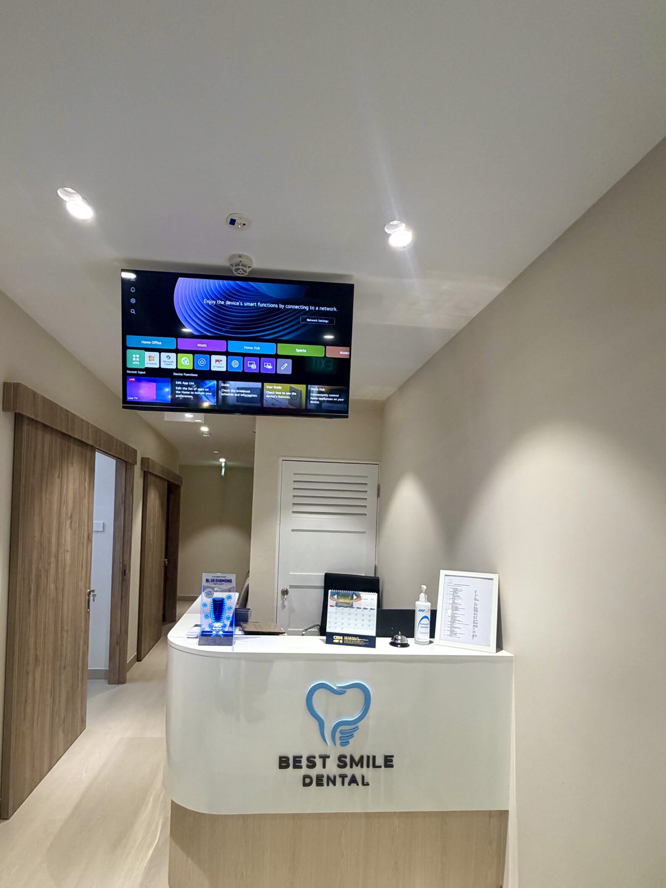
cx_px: 296
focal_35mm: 17
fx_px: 436
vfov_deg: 89.9
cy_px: 532
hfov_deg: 74.5
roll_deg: -1.8
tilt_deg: -0.2
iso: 250
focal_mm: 2.22
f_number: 2.2
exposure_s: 1/104
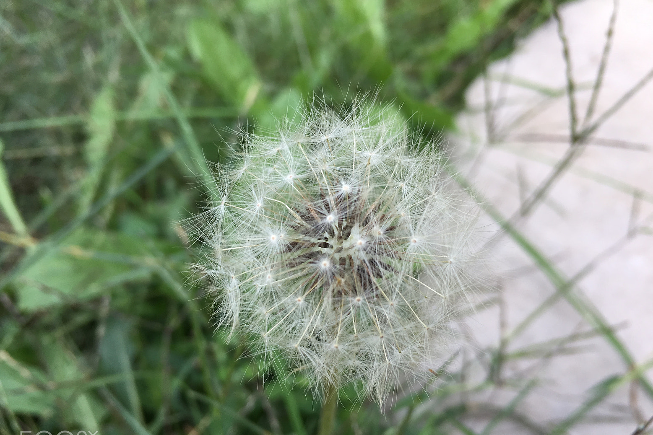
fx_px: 562
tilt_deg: -51.3
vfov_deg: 42.3
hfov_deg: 60.3
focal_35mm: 31
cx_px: 329
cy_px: 244
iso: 25
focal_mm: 4.15
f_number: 2.2
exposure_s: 1/232
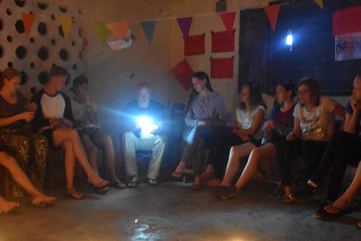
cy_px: 138
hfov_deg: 39.5
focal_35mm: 50
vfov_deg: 27.0
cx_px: 159
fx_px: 502
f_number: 4
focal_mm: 28
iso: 12800
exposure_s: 1/4
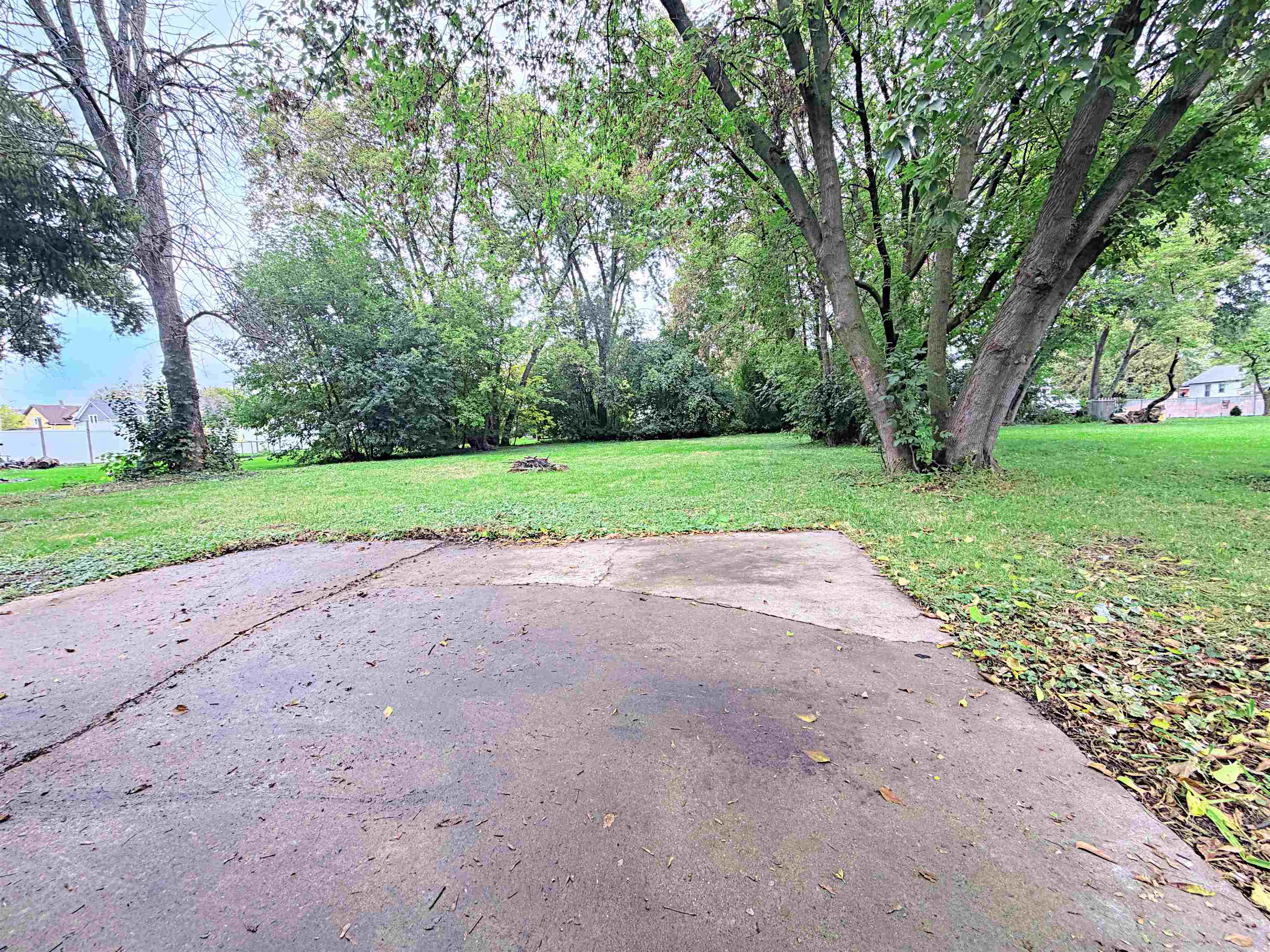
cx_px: 635
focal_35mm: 14
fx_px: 514
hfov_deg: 102.1
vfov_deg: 85.7
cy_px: 476
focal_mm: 2.22
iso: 125
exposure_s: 1/121
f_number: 2.2
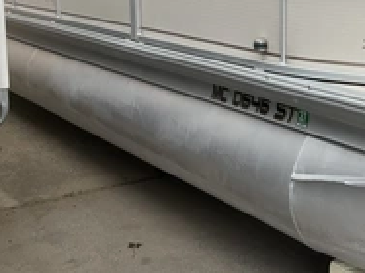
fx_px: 653
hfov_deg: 29.4
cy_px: 103
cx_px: 357
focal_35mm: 62
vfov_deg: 23.6
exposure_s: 1/1626
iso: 25
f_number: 1.8
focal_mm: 3
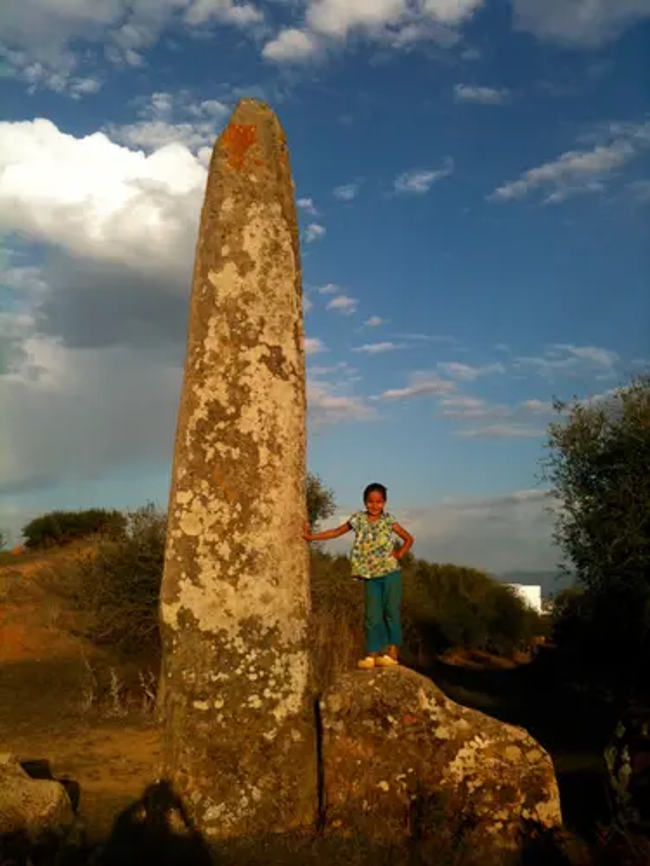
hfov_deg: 40.7
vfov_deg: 52.6
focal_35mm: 35
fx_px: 876
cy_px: 433
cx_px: 325
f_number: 2.8
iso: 64
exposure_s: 1/1340
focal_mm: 3.85
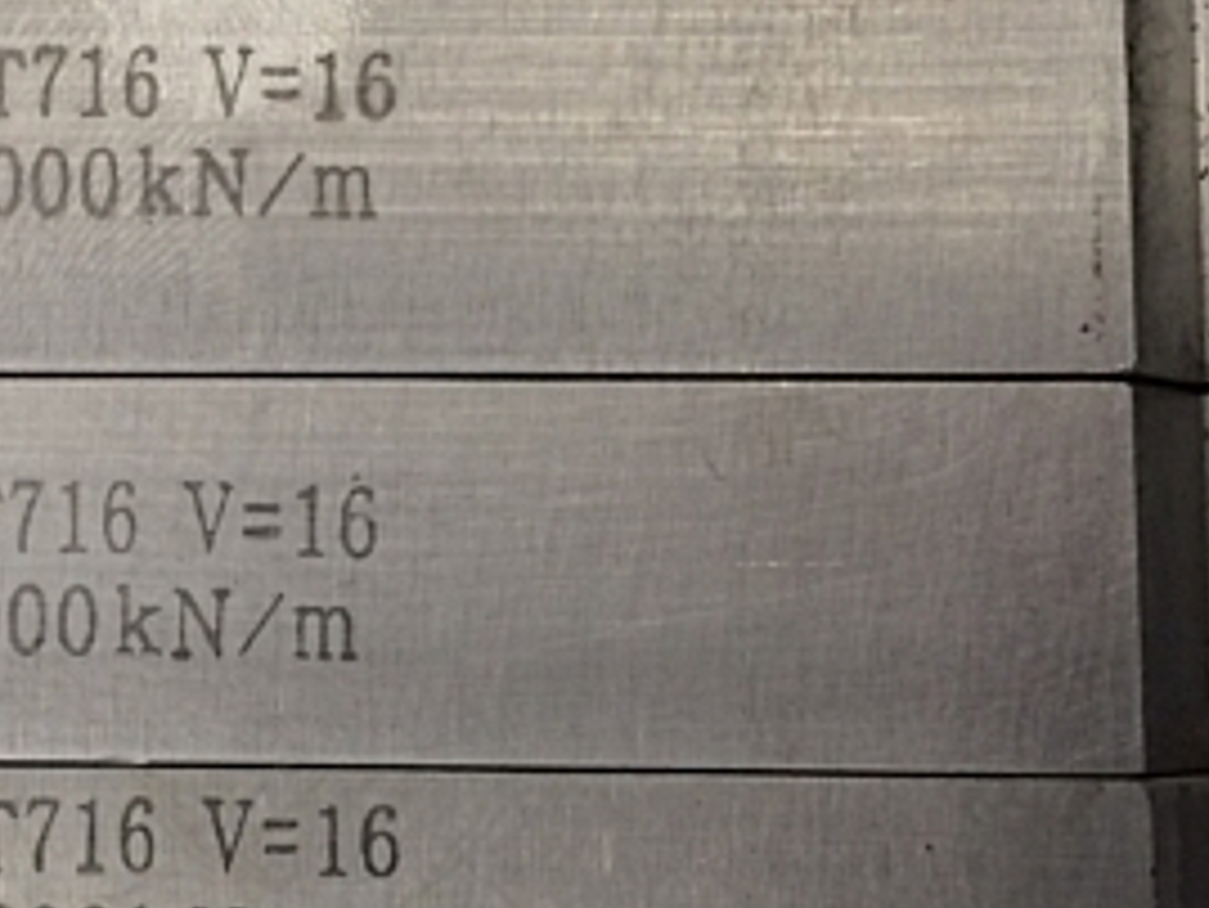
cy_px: 396
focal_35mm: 69
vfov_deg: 21.3
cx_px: 103
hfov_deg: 27.1
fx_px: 2411
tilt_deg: -82.9
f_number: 2.2
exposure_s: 1/30
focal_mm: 4.15
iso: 32
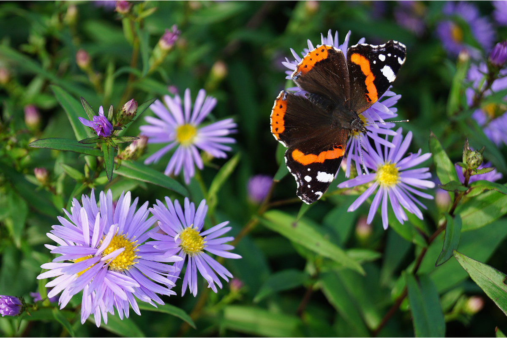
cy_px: 169
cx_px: 254
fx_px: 1162
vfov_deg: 16.6
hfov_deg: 24.6
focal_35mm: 82
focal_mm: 55
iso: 100
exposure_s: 1/100
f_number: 5.6
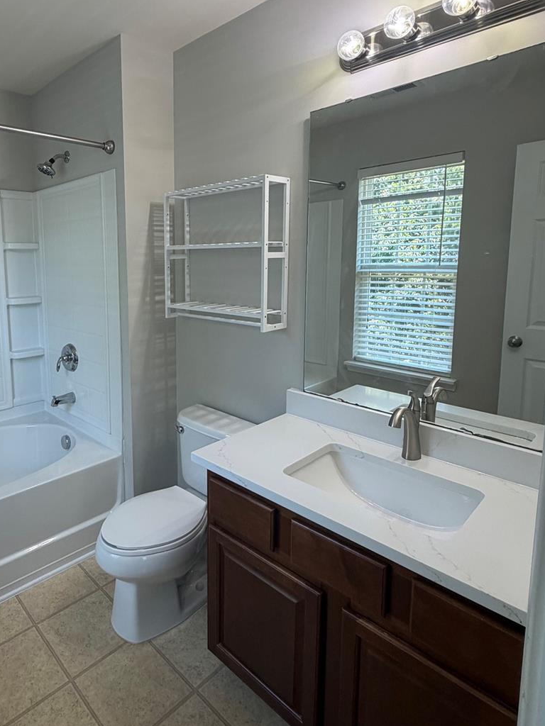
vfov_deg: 78.6
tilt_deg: -7.3
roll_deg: +1.3
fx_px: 441
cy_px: 315
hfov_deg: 61.2
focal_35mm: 21
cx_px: 163
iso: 160
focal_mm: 2.22
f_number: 2.2
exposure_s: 1/120
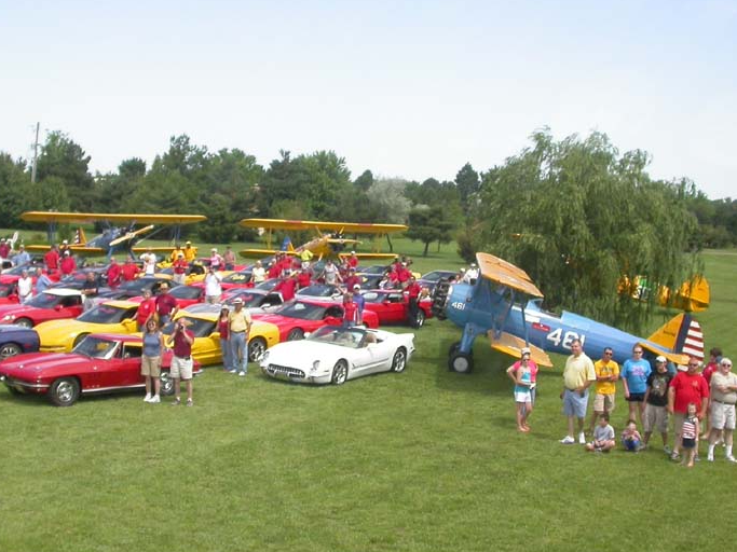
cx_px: 318
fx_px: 1213
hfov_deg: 33.7
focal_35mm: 57
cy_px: 303
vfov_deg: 25.6
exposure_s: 1/1000
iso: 100
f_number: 2.6
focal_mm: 7.85
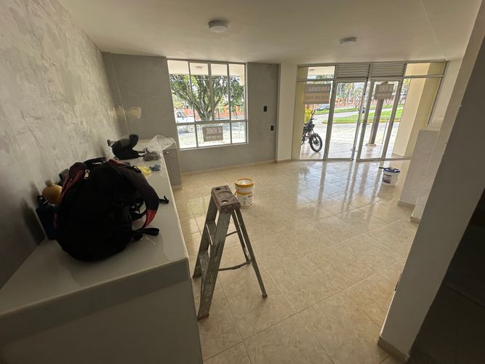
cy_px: 182
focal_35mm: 14
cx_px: 242
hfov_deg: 102.1
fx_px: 196
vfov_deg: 85.7
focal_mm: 2.22
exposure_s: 1/190
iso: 40
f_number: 2.2
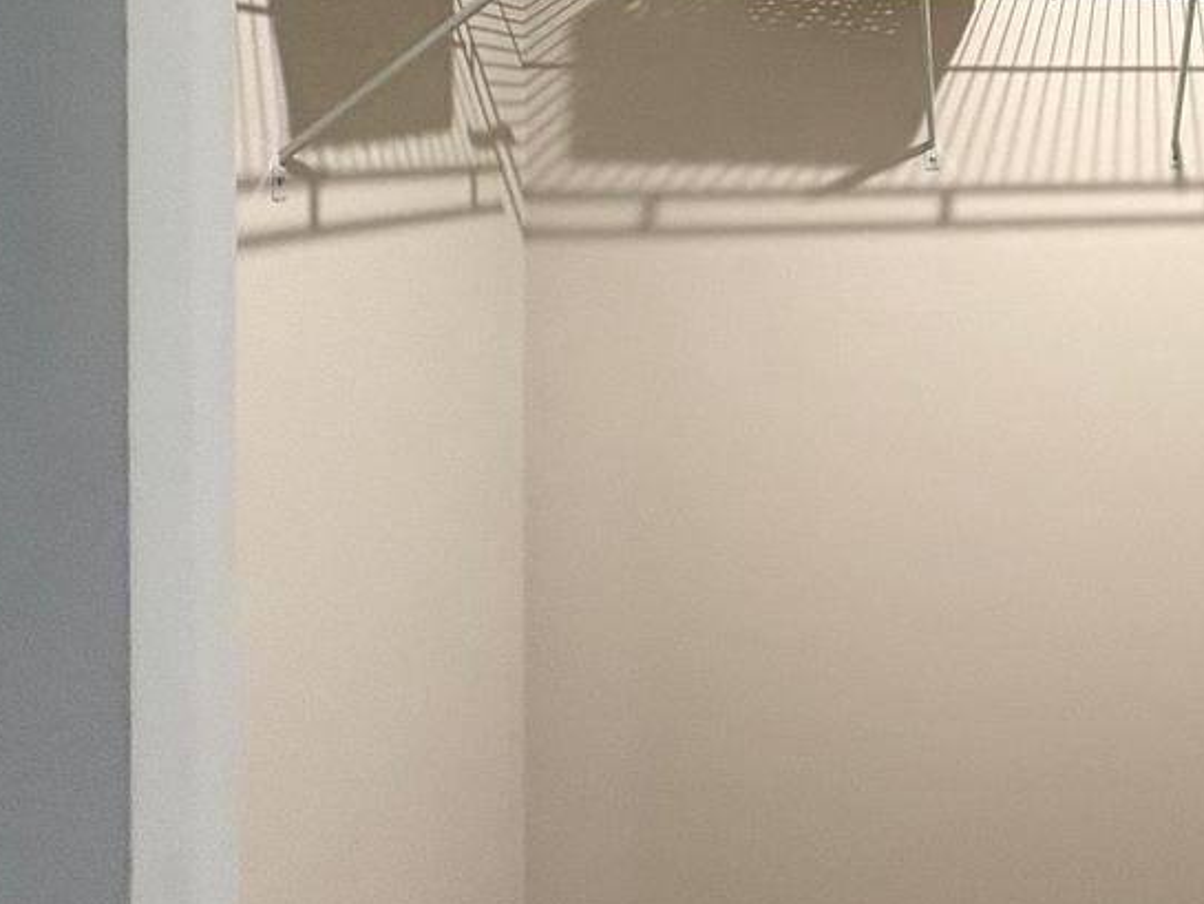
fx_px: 1287
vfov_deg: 36.5
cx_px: 1310
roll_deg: +2.1
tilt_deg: +1.5
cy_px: 111
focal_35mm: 37
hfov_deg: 40.8
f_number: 2.2
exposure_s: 1/60
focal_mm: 2.22
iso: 200
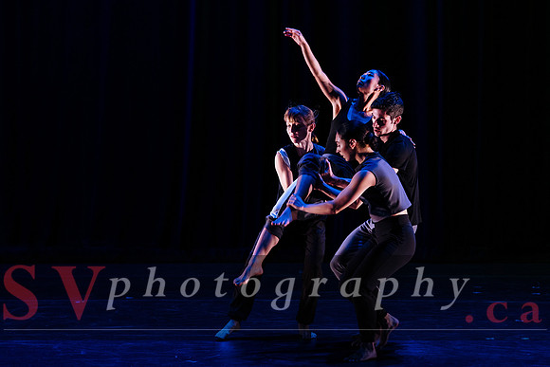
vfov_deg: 11.7
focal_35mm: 117
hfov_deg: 17.5
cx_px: 310
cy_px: 163
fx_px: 1785
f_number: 2.8
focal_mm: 102
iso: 1600
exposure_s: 1/200
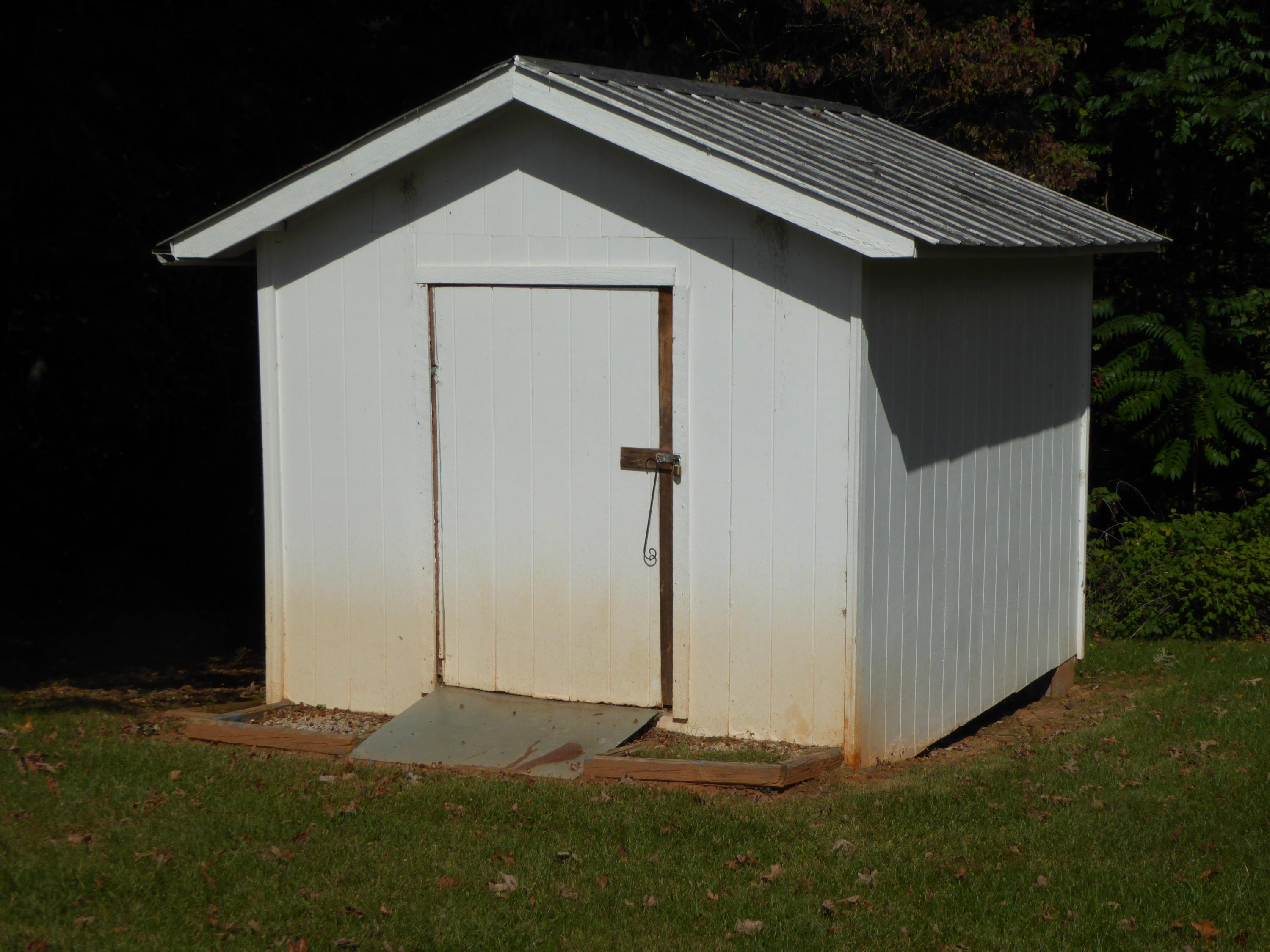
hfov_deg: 33.8
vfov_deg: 25.7
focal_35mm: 57
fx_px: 2091
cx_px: 635
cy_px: 476
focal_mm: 10.3
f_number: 5
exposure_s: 1/1600
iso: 100
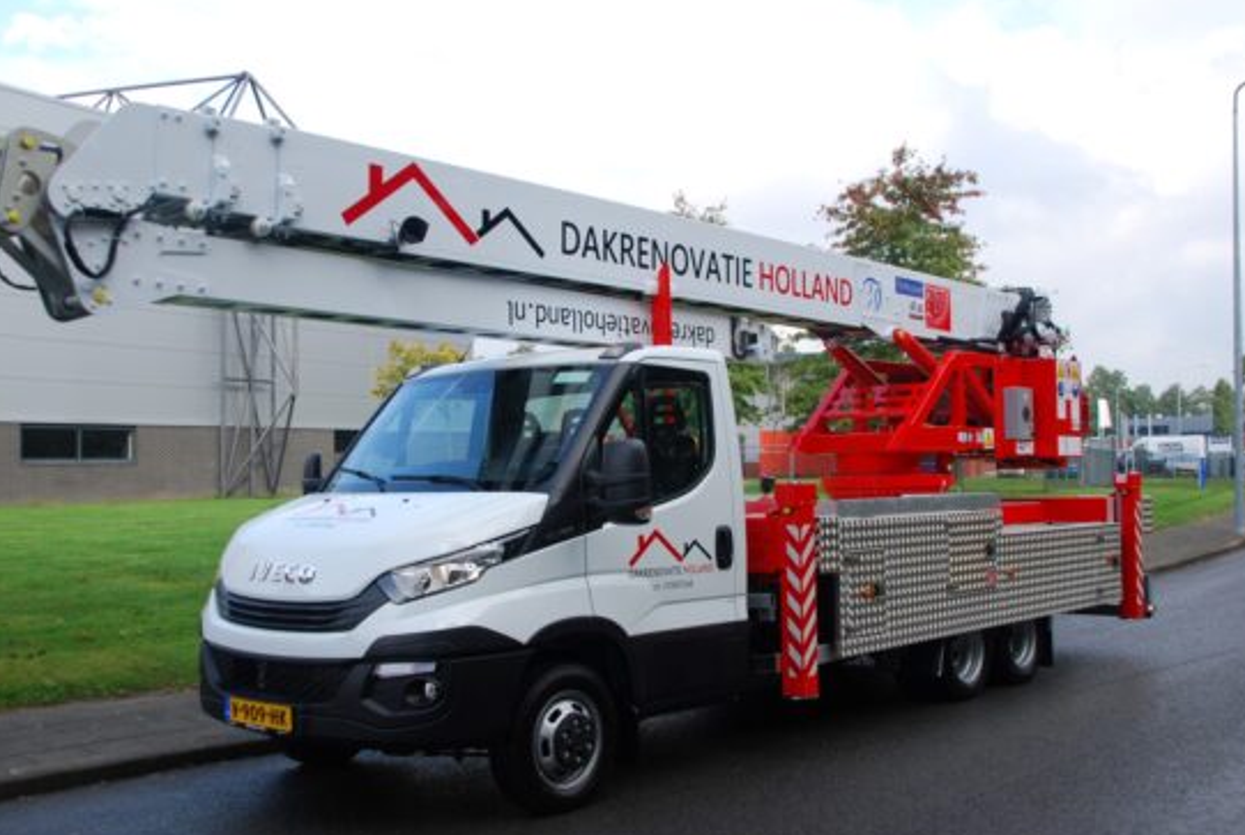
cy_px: 409
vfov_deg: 32.4
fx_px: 1440
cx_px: 608
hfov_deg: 46.8
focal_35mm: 42
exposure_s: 1/160
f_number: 6.3
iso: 100
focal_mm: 25
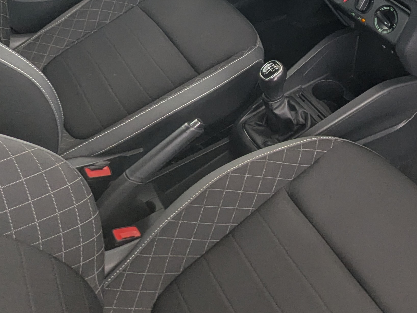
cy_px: 71
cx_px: 267
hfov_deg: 46.3
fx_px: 482
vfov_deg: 35.0
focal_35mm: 40
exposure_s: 1/59
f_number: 2.2
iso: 75
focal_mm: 2.35
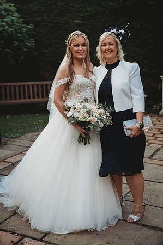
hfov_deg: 28.6
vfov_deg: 42.0
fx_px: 320
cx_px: 82
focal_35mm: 47
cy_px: 122
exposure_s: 1/250
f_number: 2.8
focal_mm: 47
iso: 100
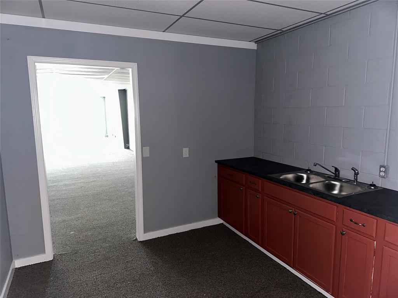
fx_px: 276
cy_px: 149
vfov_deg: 56.8
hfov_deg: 71.6
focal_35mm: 24
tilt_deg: -9.0
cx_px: 199
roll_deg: +0.5
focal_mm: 6.86
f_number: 1.78
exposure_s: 1/7
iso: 250
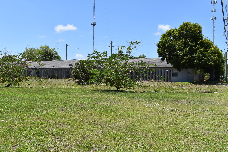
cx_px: 114
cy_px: 76
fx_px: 238
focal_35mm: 38
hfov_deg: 51.3
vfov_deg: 35.5
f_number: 8
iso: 100
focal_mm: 25
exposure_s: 1/250
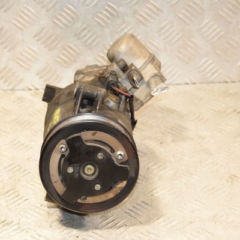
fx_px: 800
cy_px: 116
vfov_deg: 17.1
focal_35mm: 102
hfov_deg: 17.1
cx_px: 103
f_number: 5.6
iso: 1600
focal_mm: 50
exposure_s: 1/160
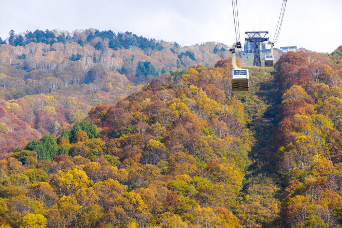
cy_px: 114
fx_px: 1616
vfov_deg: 8.1
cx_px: 171
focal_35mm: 170
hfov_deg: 12.1
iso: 200
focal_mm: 170
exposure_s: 1/320
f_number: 10
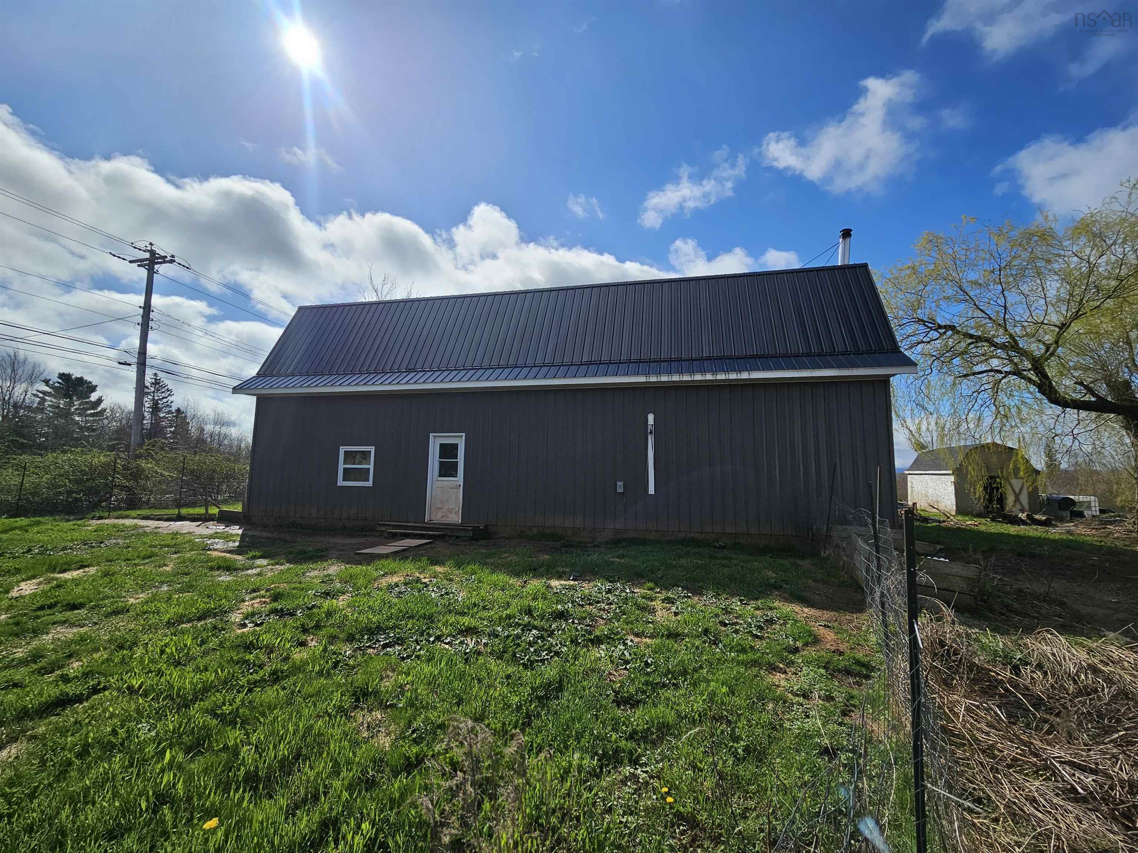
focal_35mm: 13
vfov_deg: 89.9
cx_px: 569
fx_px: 427
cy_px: 426
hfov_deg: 106.2
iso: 50
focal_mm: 2.2
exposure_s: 1/4692
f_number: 2.2
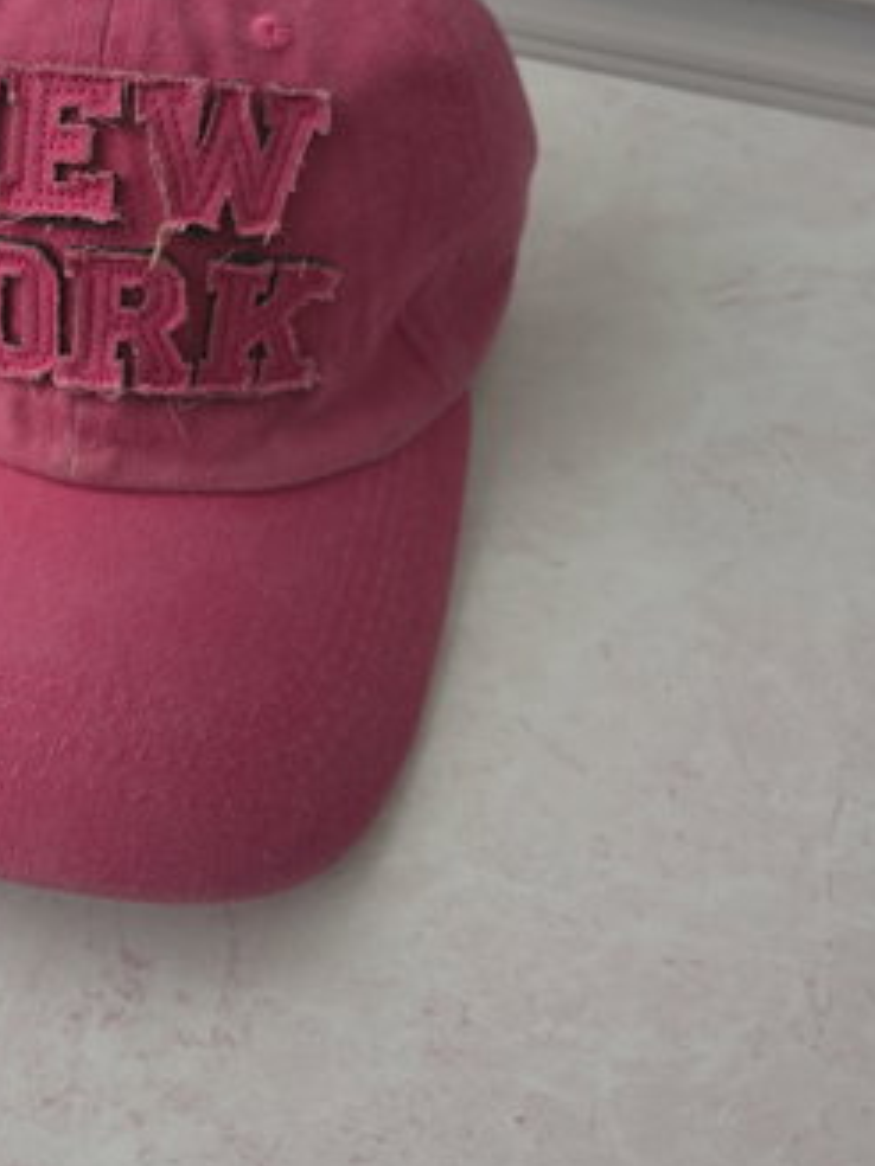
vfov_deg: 46.1
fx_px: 1314
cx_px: 206
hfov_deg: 35.9
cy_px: 286
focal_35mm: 39
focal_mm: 5.56
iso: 607
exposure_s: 1/100
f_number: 1.8
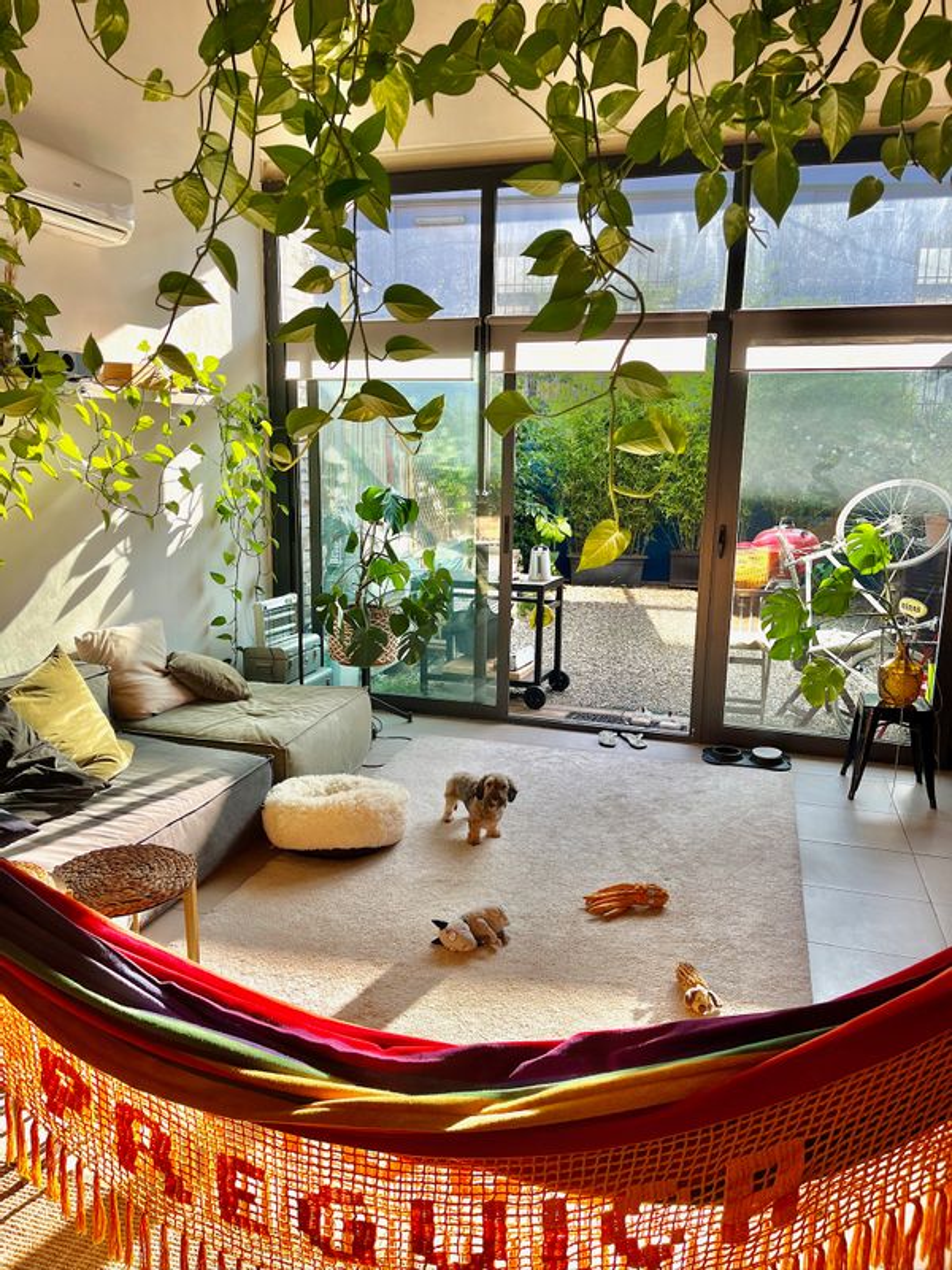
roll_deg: -0.8
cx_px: 476
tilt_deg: -12.6
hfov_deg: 53.1
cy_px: 635
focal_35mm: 26
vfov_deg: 67.3
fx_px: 953
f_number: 1.6
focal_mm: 5.1
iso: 50
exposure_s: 1/457
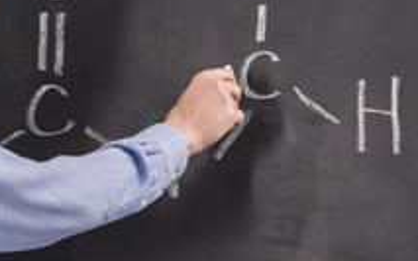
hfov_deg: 5.4
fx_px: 4442
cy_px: 158
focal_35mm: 390
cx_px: 188
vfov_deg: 3.4
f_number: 3.2
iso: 400
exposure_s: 1/100
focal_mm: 130
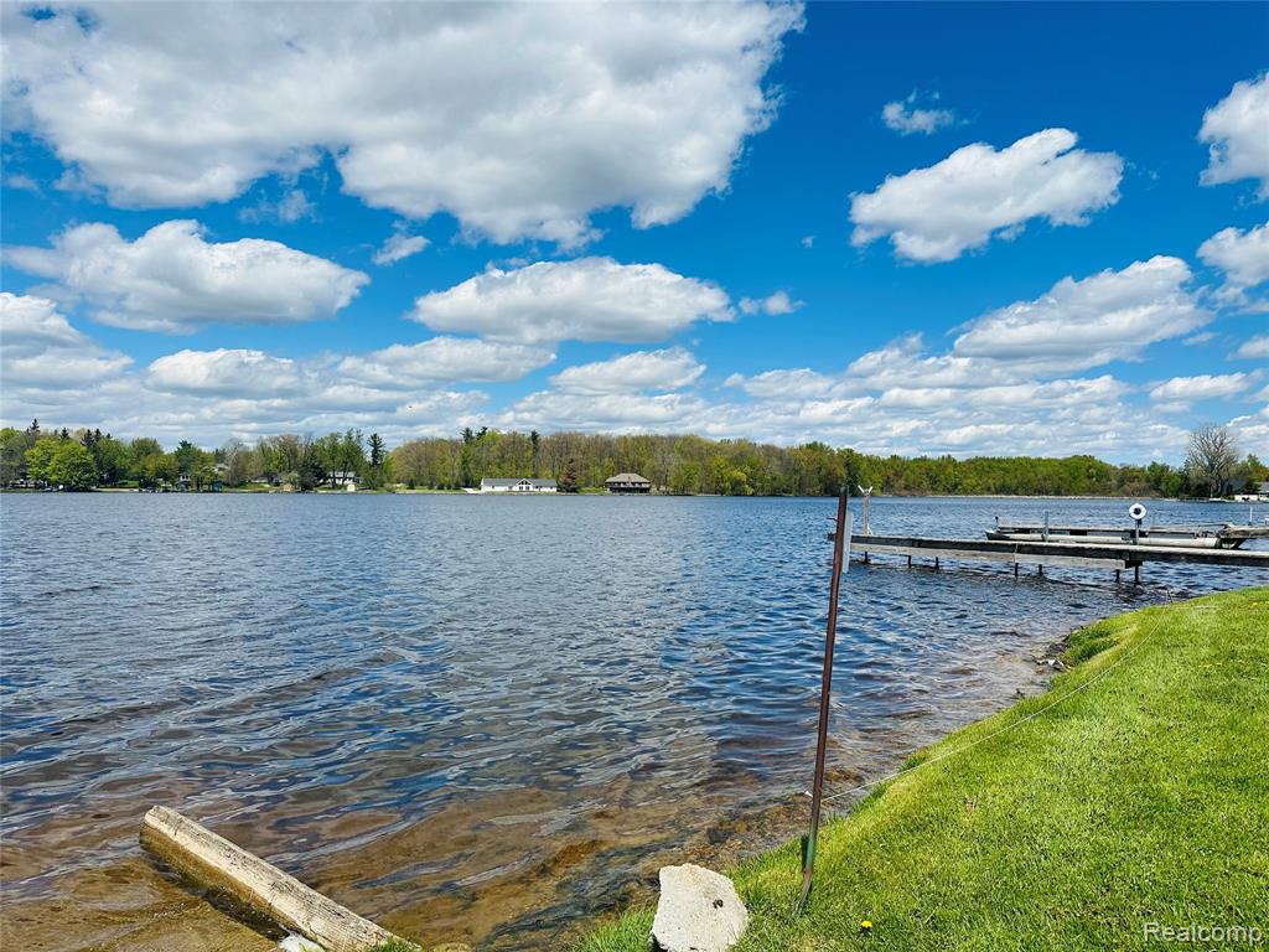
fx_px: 880
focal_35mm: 24
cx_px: 634
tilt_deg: +2.8
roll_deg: -2.5
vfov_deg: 56.8
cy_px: 476
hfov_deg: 71.6
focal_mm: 6.86
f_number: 1.78
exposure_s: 1/8929
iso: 80
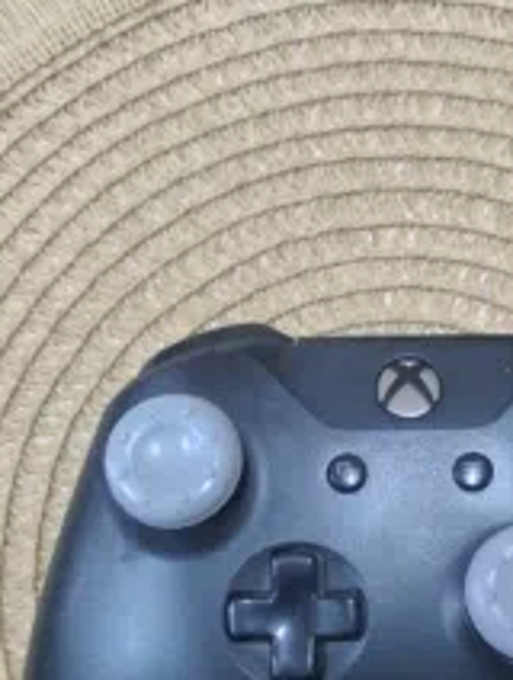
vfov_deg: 40.2
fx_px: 886
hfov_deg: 31.1
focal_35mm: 45
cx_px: 439
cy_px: 548
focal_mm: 5.56
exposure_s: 1/33.3
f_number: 1.8
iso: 1197
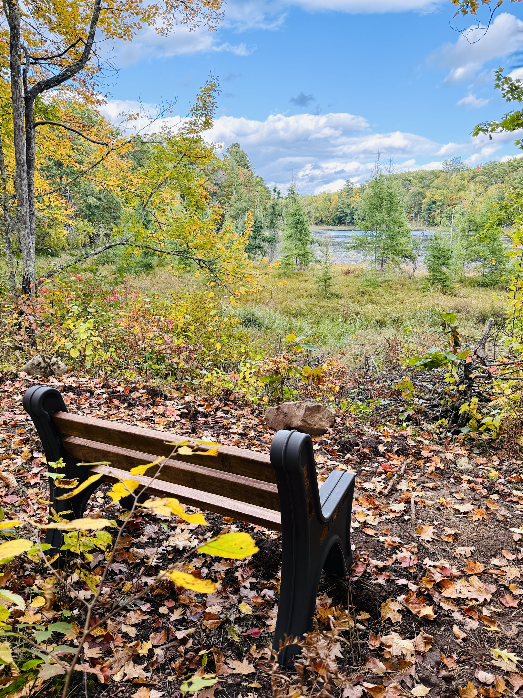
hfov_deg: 56.8
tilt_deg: -16.2
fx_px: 483
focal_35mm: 24
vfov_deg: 71.6
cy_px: 349
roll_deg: +1.3
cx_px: 262
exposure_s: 1/840
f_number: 1.78
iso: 100
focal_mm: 6.76
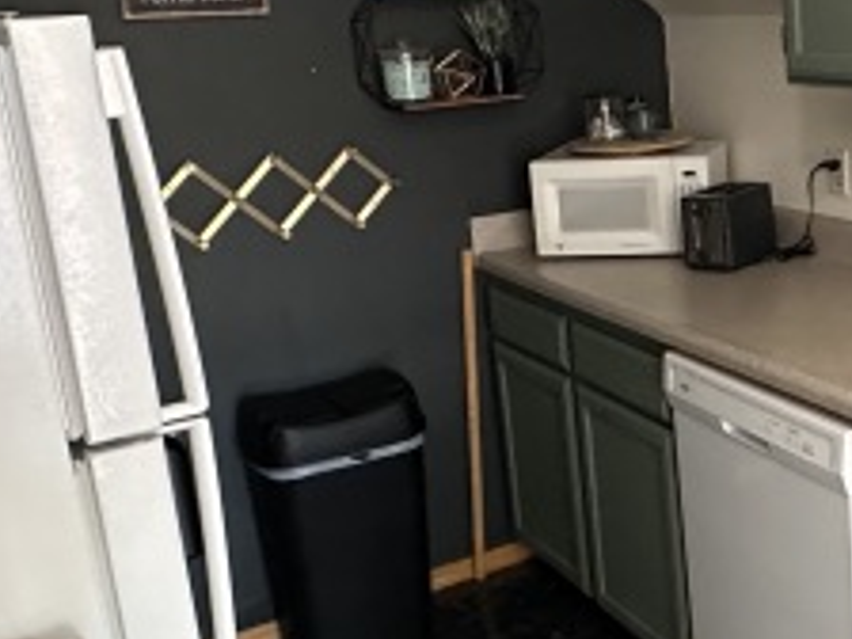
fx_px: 1231
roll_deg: +2.4
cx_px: 852
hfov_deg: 34.7
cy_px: 240
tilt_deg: -10.2
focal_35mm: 50
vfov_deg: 29.0
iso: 800
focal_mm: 2.22
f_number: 2.2
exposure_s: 1/60
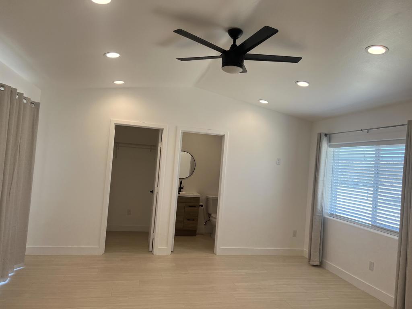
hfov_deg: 67.3
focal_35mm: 26
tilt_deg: +1.2
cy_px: 154
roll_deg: -4.7
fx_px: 309
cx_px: 206
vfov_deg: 53.1
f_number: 1.5
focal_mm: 5.7
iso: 50
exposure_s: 1/243
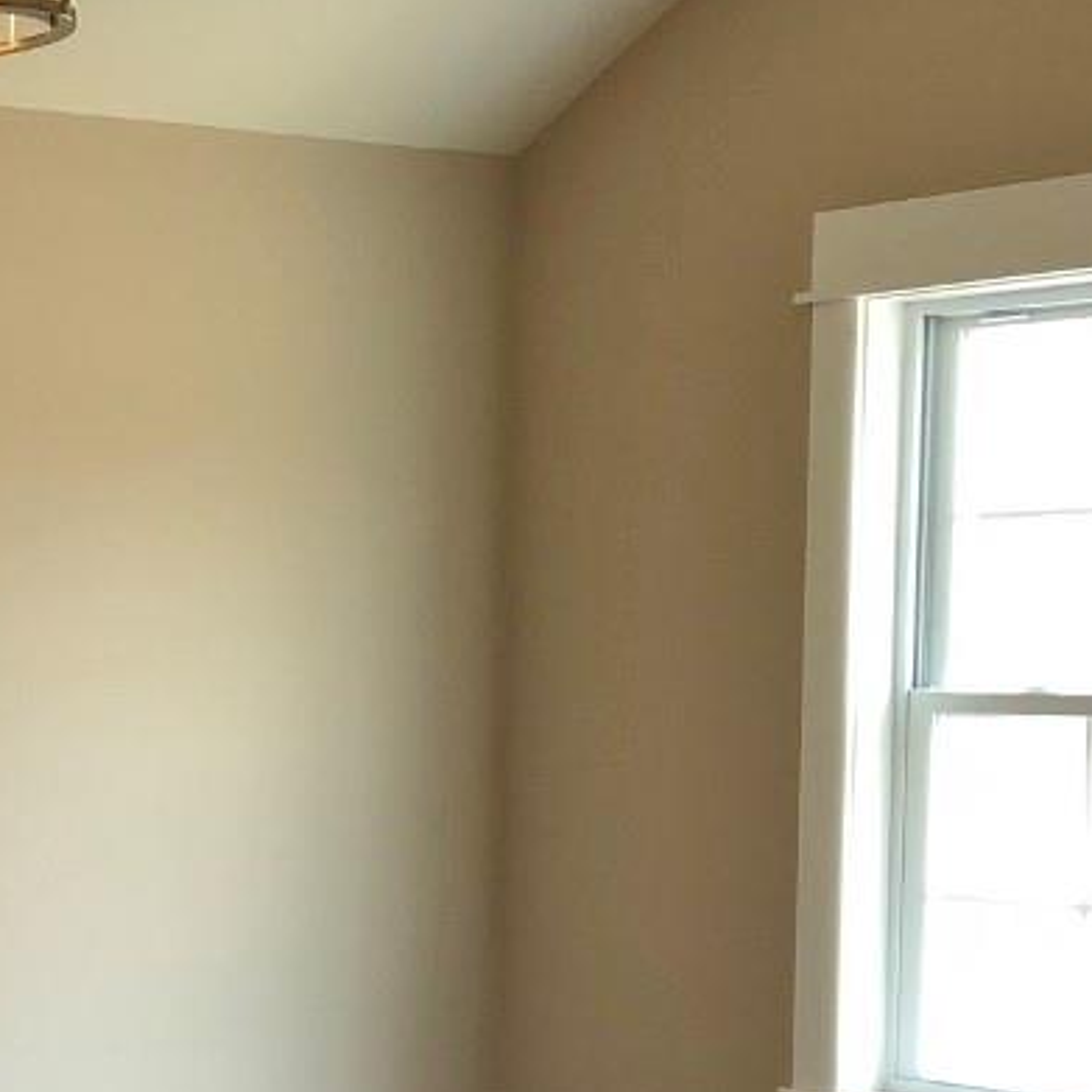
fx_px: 2891
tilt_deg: -4.2
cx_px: -656
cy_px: 860
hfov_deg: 18.4
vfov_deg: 21.2
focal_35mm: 81
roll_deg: -0.2
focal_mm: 3.99
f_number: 1.8
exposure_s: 1/30
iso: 32
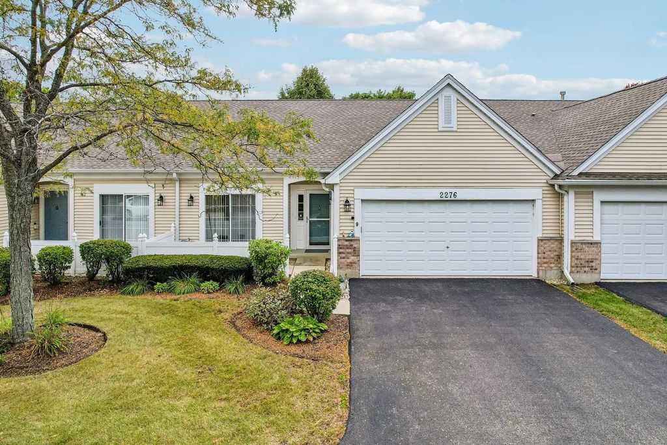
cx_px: 334
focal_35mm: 22
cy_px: 222
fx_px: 408
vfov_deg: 57.2
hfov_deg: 78.6
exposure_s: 1/1600
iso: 110
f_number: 2.8
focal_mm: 8.4
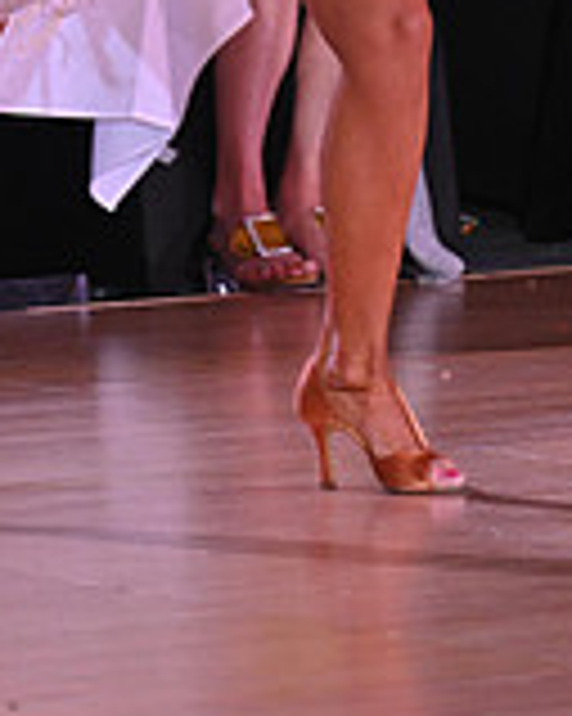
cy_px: -396
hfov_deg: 2.4
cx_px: 106
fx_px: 13768
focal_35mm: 650
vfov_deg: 3.0
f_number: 4.5
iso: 1600
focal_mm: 190
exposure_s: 1/200
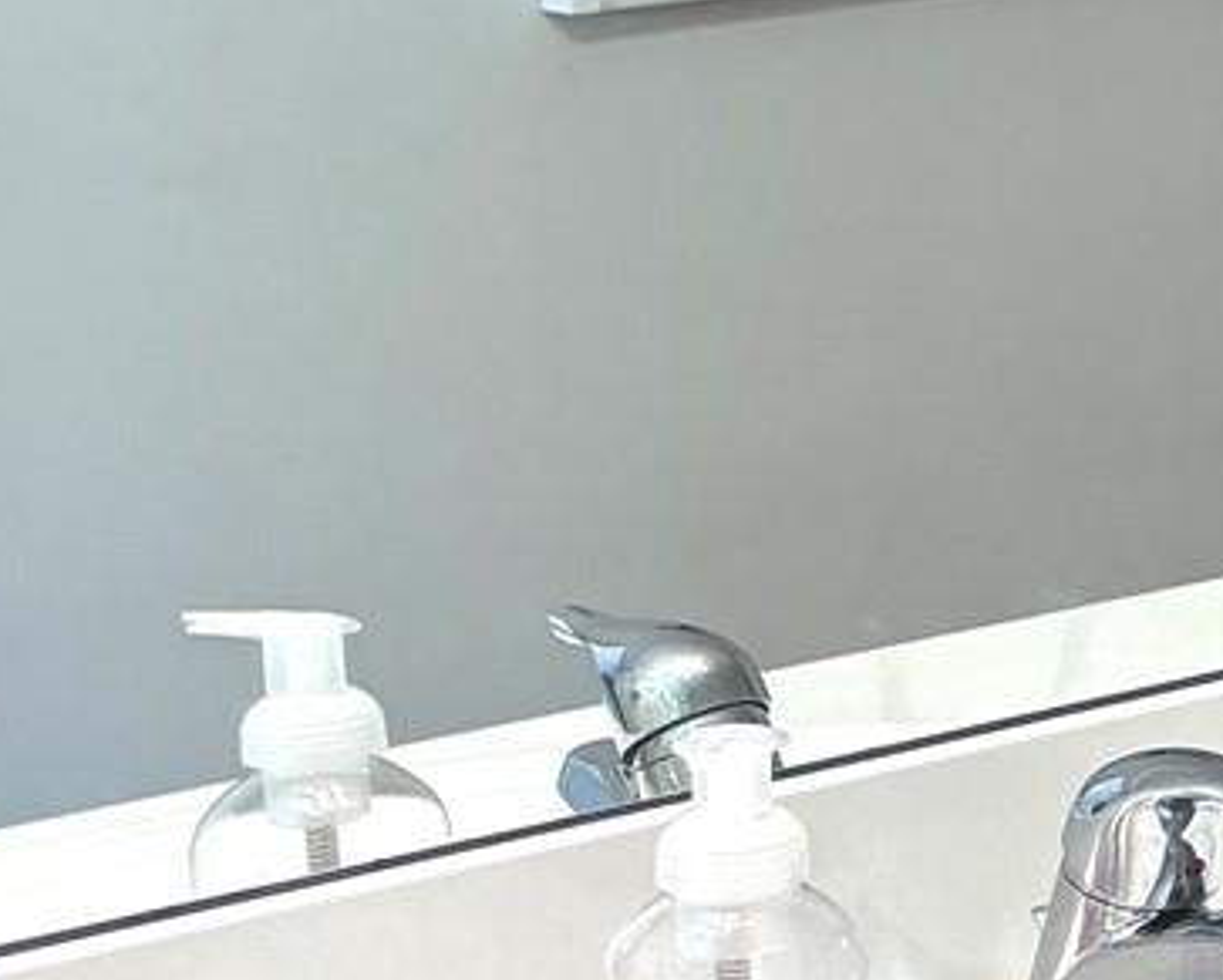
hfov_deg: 11.4
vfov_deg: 11.6
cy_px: 98
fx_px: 4782
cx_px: 3187
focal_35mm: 132
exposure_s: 1/60
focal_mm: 6.76
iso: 160
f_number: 1.78
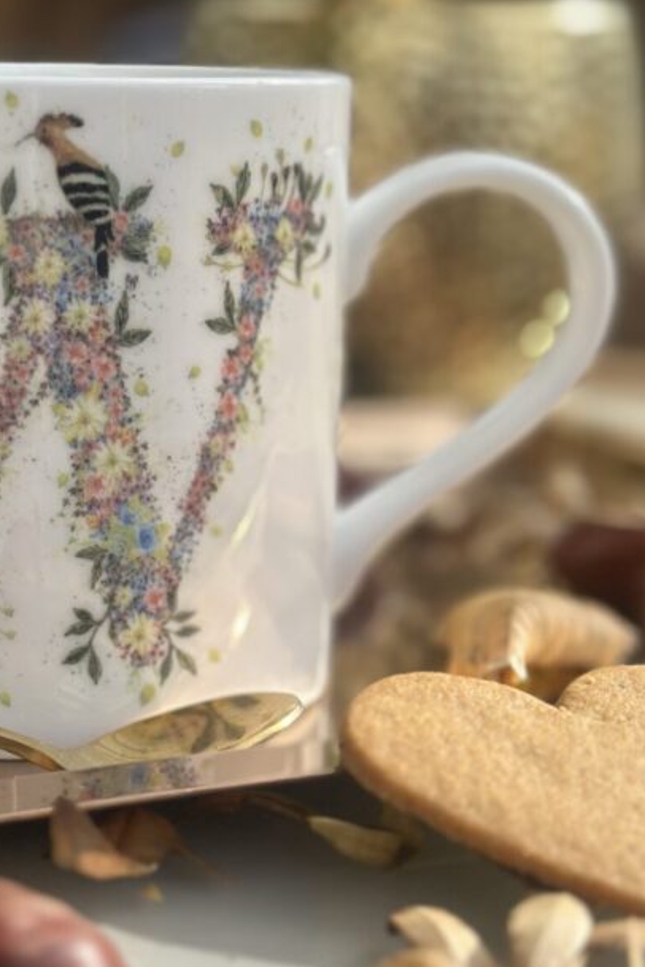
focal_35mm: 84
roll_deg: -1.0
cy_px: 316
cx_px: 78
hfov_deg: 16.1
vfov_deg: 24.1
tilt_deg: -9.1
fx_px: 2257
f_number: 1.78
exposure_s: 1/1453
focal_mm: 6.86
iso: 80
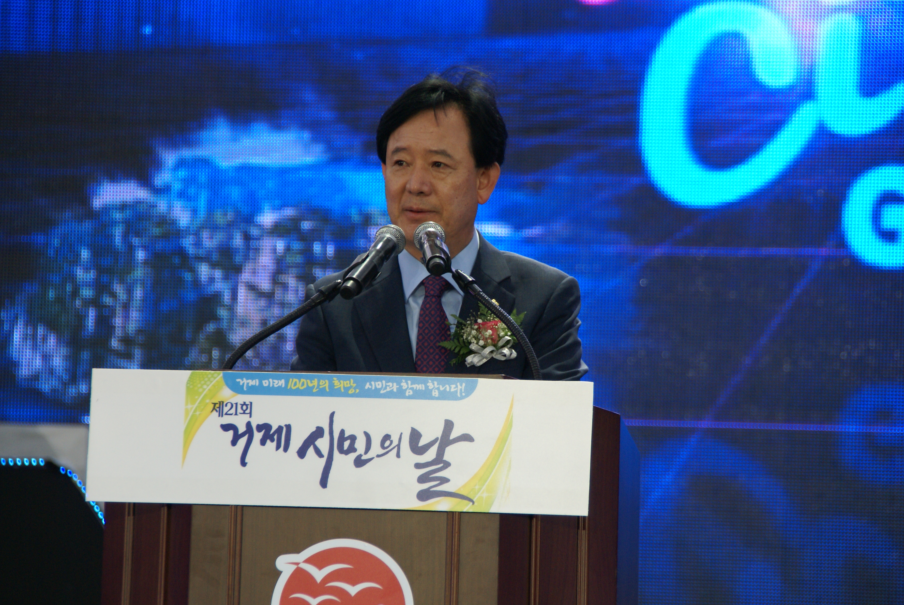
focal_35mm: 245
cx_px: 436
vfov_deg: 5.6
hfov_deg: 8.4
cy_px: 316
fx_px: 6159
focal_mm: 150
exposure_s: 1/100
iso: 400
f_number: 6.3
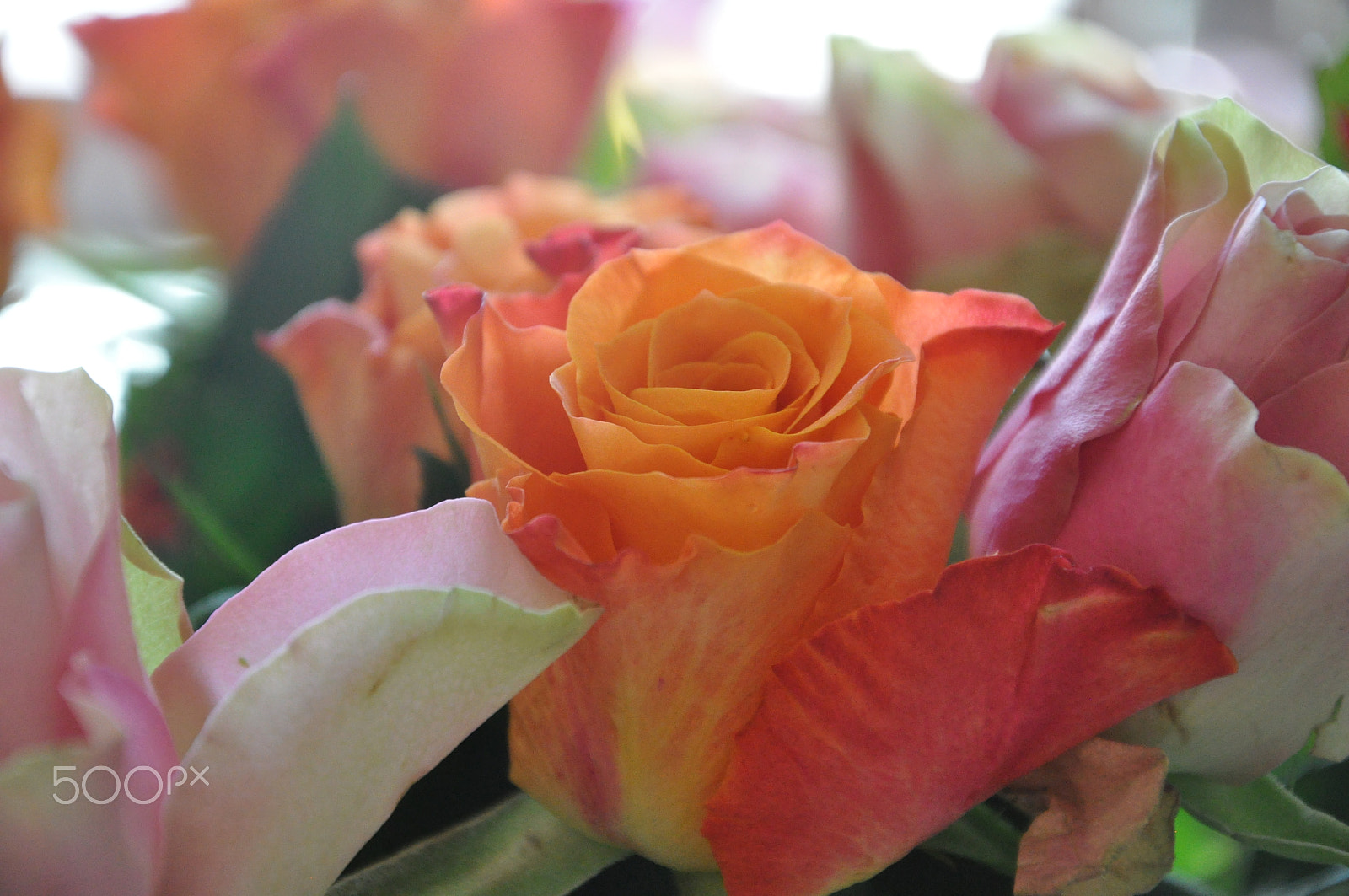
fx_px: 5895
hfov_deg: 13.1
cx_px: 674
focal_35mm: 158
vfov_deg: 8.7
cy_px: 448
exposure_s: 1/200
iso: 2000
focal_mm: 105
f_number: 7.1
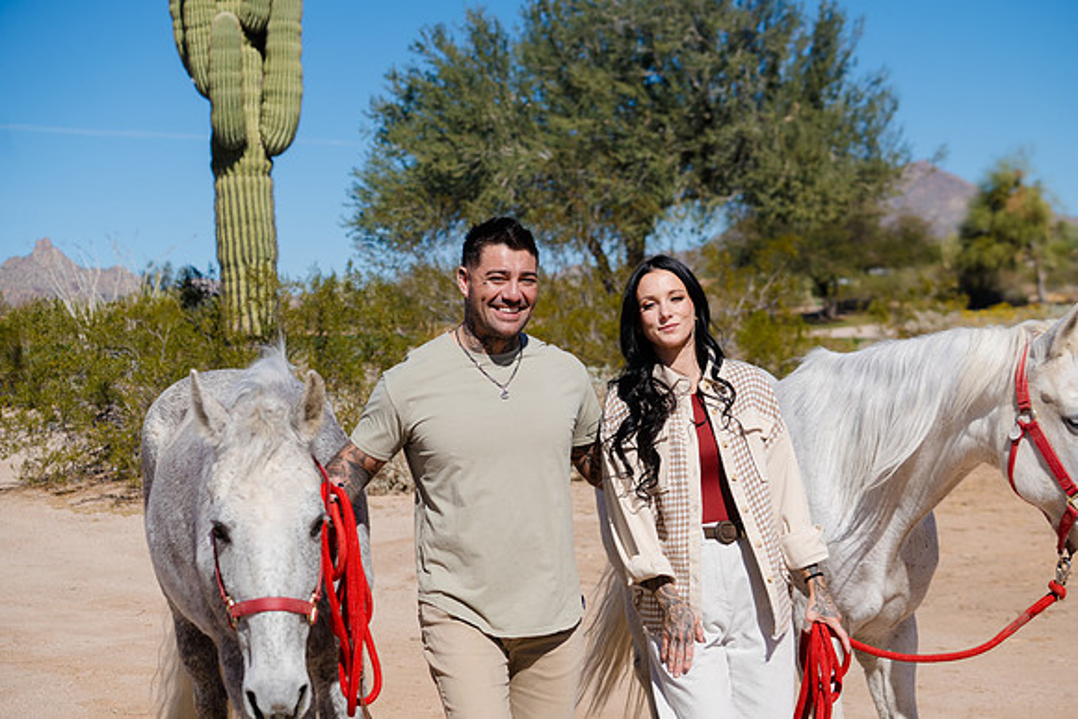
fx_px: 2097
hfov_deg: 28.8
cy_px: 360
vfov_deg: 19.5
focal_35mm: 70
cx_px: 539
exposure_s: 1/800
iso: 100
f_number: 5.6
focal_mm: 70
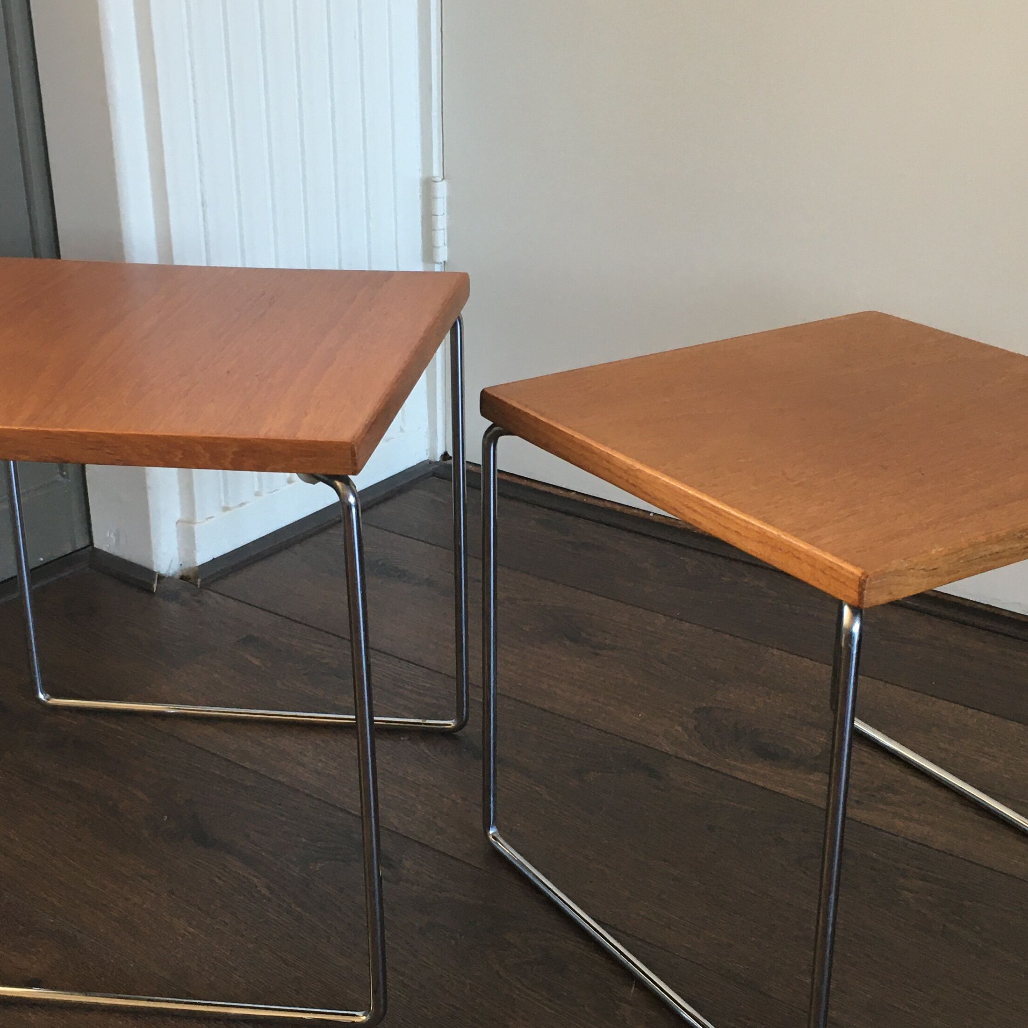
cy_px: 557
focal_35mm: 47
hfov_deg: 36.0
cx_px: 474
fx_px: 1579
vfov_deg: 36.0
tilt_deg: -24.2
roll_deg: +0.4
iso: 80
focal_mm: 4.15
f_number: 2.2
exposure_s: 1/33
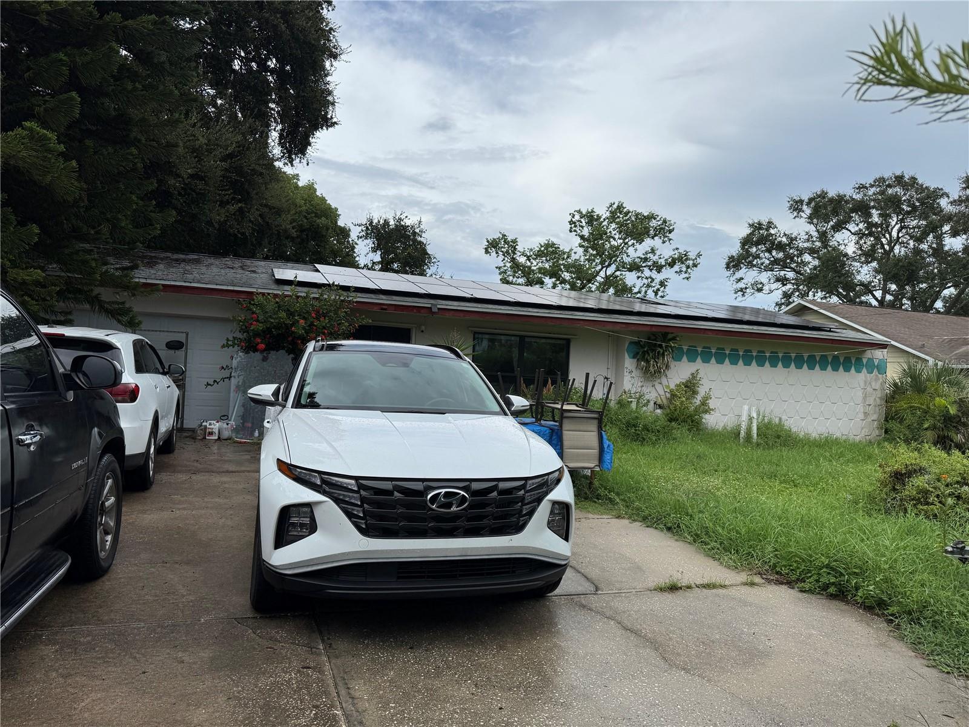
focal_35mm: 24
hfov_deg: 71.6
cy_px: 364
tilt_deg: +0.7
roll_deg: -3.4
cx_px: 484
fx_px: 672
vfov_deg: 56.8
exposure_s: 1/5814
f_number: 1.78
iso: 80
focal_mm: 6.76
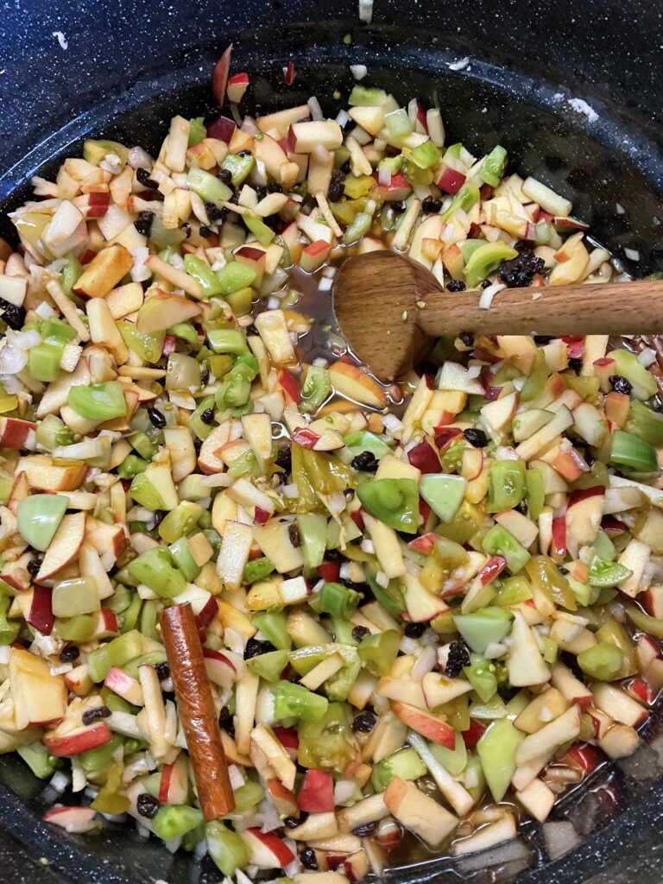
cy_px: 442
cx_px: 332
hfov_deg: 48.2
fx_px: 741
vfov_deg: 61.7
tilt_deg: -68.6
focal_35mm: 29
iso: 160
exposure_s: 1/60
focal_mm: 3
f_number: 1.8
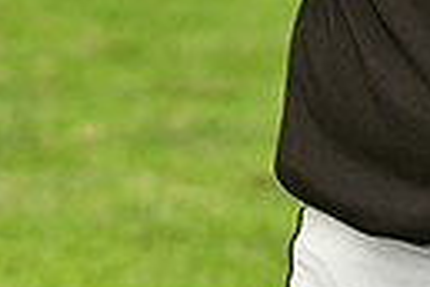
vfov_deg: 2.0
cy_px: -138
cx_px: 690
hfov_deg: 3.0
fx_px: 8217
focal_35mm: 688
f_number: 4
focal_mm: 102
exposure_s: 1/1000
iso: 320
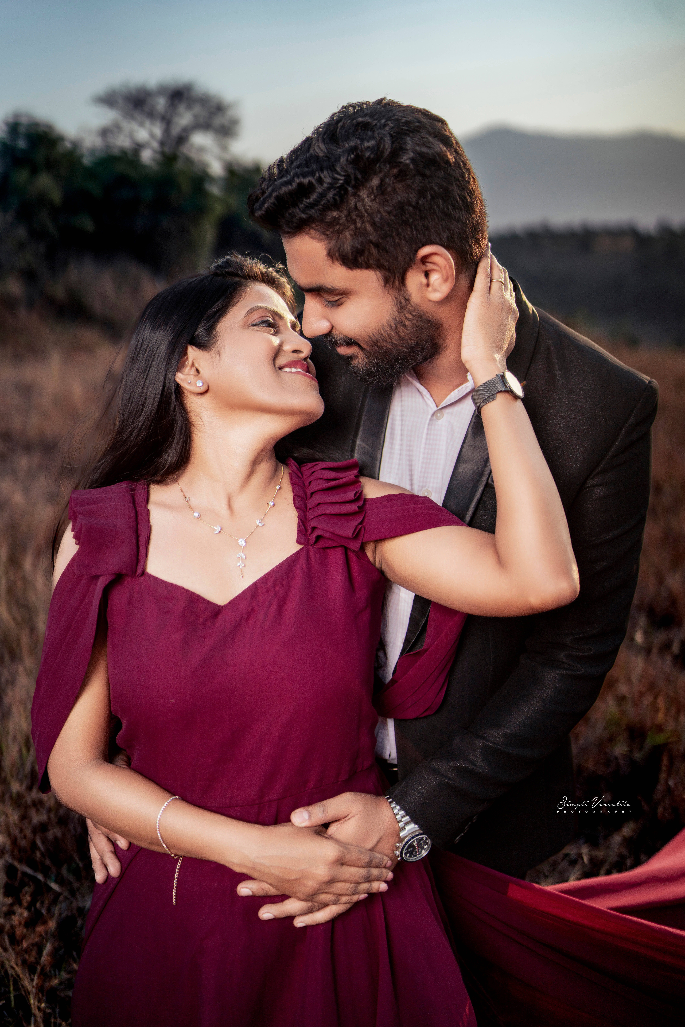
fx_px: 999
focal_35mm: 35
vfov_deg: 54.4
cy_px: 514
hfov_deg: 37.9
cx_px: 342
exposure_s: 1/8000
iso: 250
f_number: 1.6
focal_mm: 35
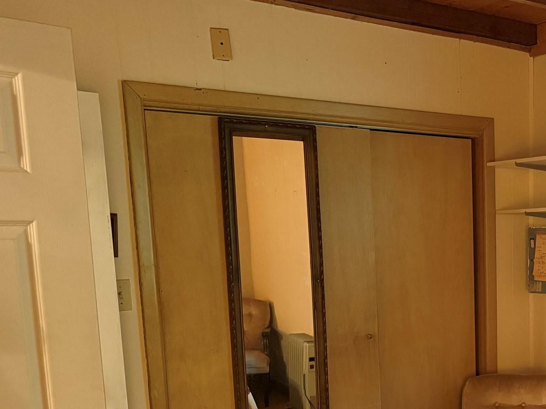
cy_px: 342
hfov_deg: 37.0
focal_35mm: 47
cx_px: 524
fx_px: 741
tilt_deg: -8.8
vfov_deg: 29.9
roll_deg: -0.6
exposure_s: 1/40
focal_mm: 6.76
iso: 800
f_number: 1.78
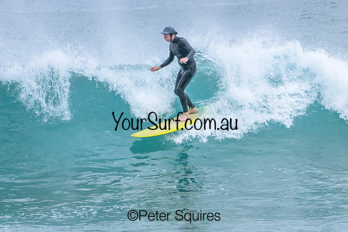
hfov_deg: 2.3
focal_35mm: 900
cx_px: 174
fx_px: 8702
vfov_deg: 1.5
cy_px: 116
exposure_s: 1/2000
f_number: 11
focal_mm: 900
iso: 3600
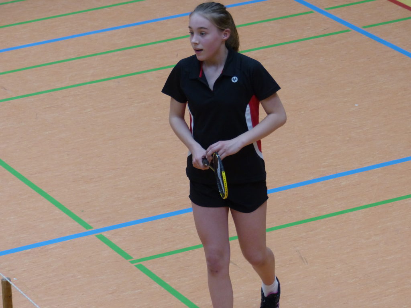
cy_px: 154
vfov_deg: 7.3
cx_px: 206
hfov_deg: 9.7
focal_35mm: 204
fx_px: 2422
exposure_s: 1/160
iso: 320
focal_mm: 36.7
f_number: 2.8
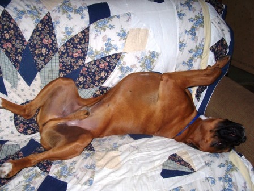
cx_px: 127
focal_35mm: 43
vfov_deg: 33.6
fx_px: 316
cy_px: 96
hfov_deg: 43.9
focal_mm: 7.1
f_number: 2.8
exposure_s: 1/60
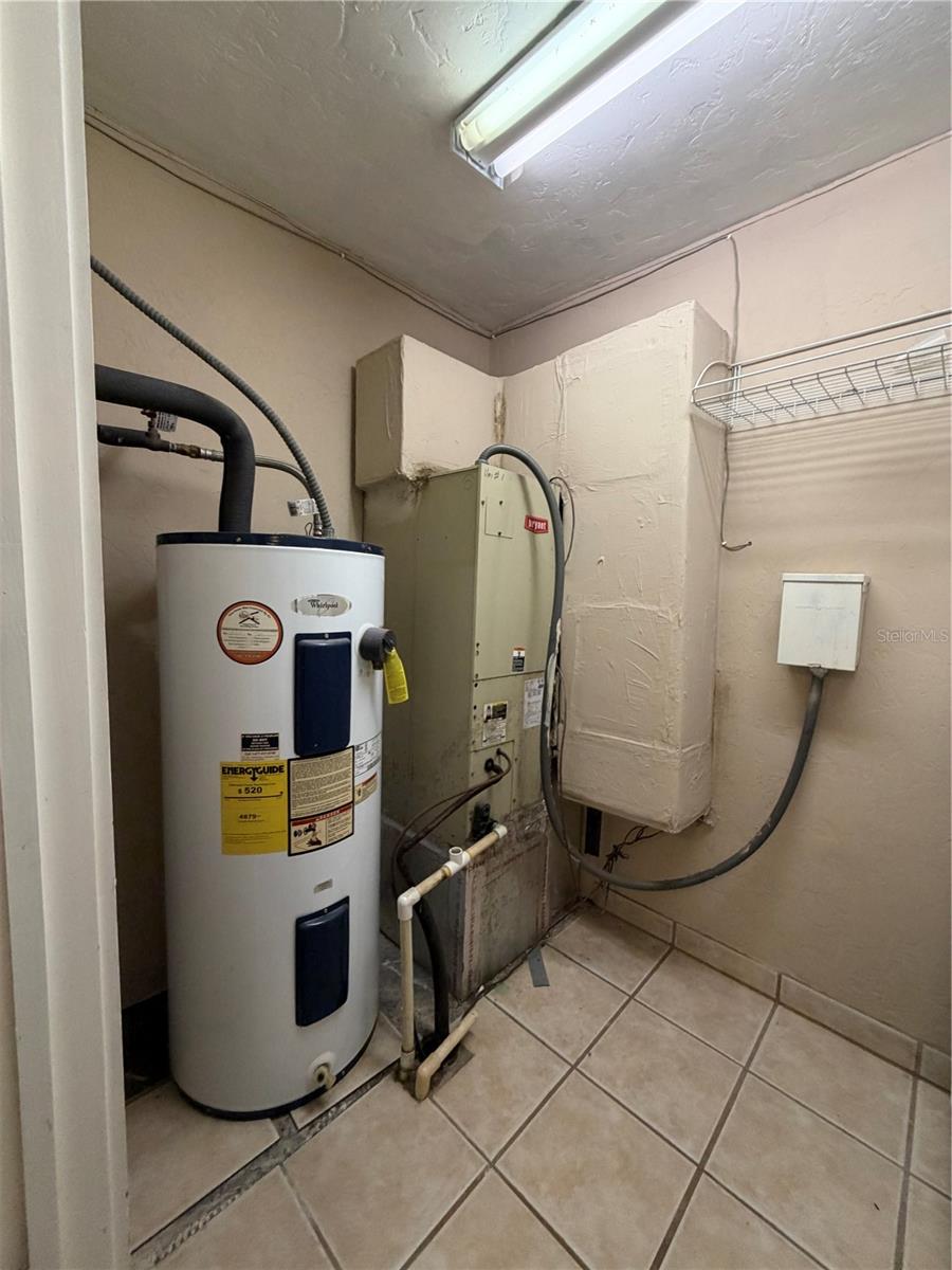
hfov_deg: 85.7
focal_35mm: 14
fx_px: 513
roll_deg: -0.4
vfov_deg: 102.1
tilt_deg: -4.5
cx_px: 476
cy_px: 635
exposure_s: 1/60
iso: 160
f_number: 2.2
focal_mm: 2.22
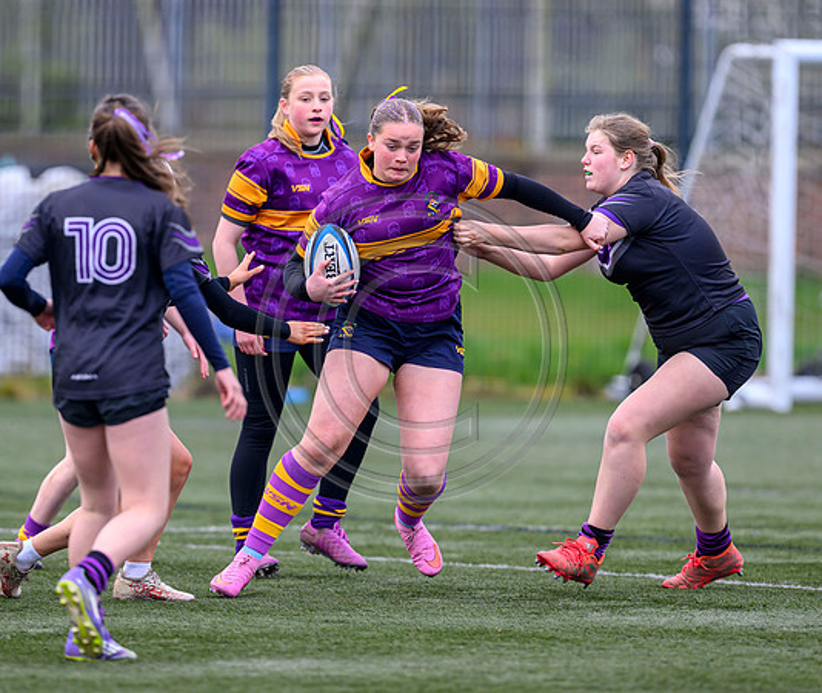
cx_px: 336
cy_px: 365
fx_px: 13715
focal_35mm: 552
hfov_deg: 3.4
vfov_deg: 2.9
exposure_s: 1/1250
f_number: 3.5
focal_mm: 400
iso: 640
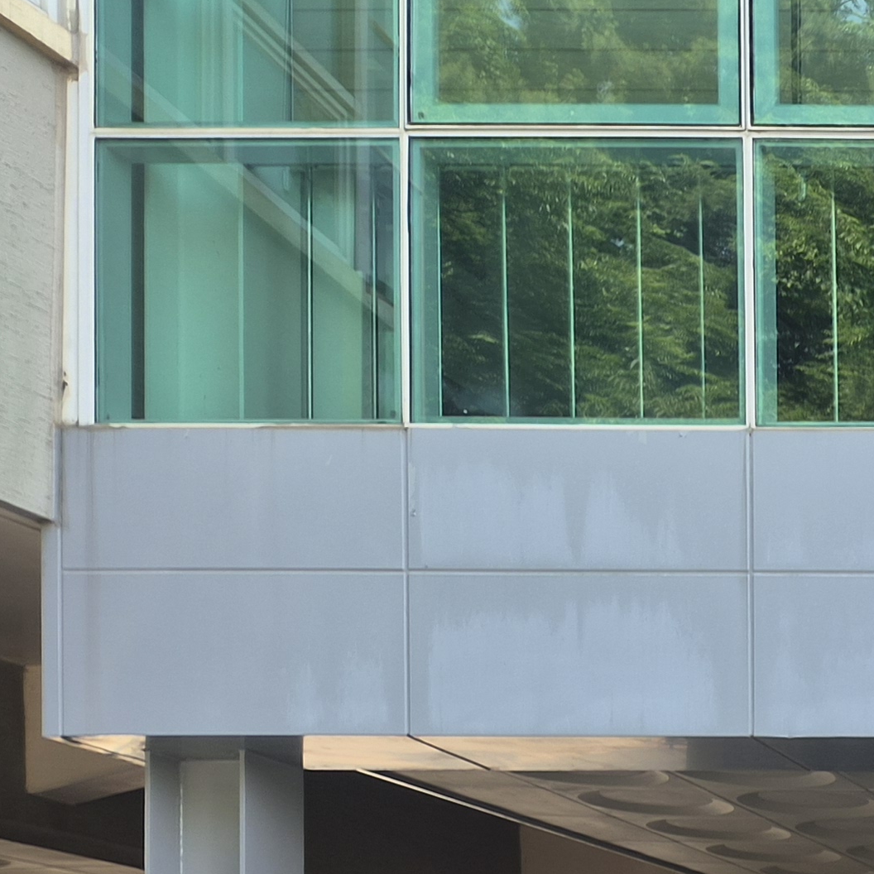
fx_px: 2200
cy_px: 1211
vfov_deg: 20.1
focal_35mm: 77
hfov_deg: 18.0
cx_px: 1571
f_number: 1.8
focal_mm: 5.4
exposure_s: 1/180
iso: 32
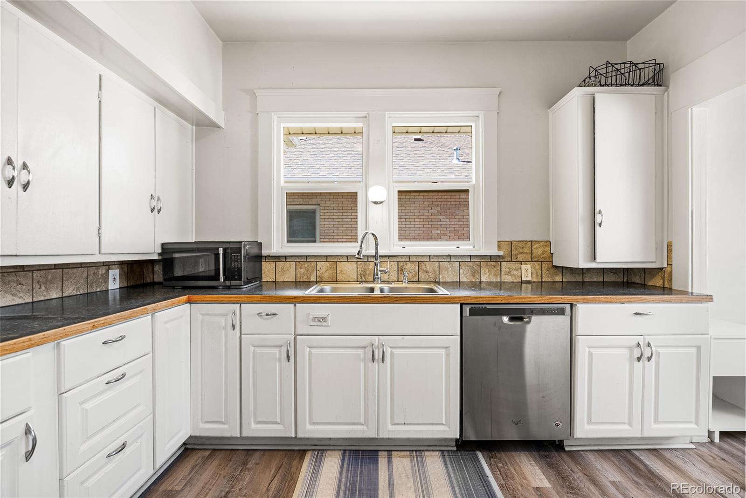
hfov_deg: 95.0
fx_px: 342
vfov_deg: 72.1
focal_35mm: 16
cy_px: 249
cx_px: 373
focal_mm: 16.5
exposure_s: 1/2
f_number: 8
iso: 200
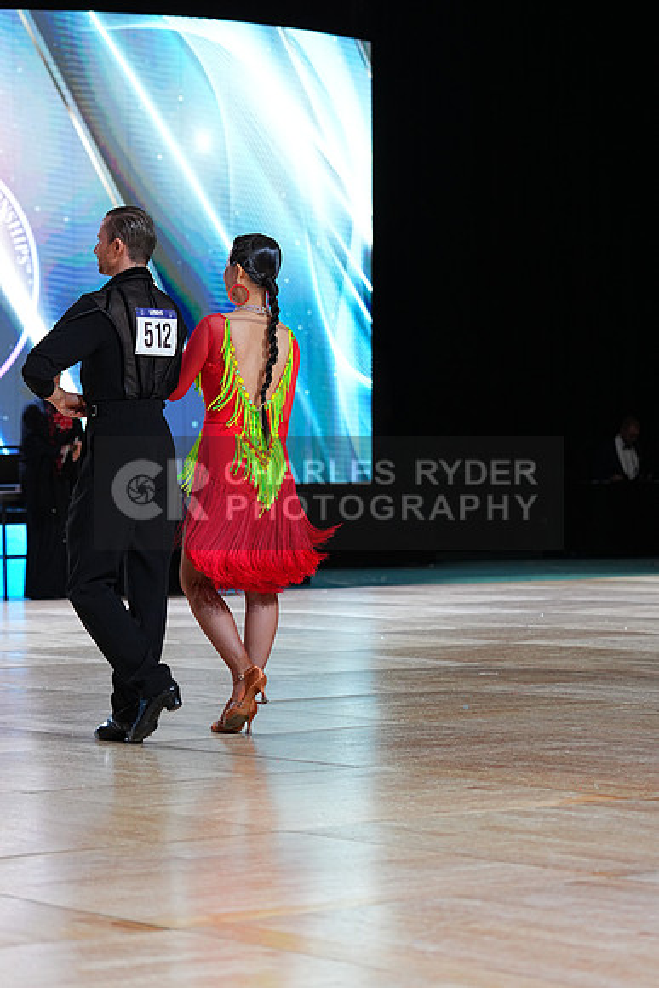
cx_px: 330
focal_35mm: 111
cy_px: 494
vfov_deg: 18.4
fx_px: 3046
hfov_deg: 12.3
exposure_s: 1/500
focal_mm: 111
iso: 1250
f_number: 4
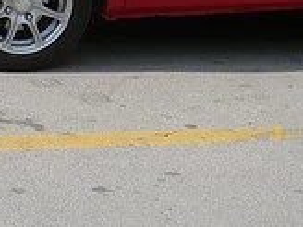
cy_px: -217
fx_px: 1234
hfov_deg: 13.6
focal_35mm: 141
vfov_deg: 9.8
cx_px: -48
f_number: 8
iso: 100
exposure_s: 1/160
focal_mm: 5.8
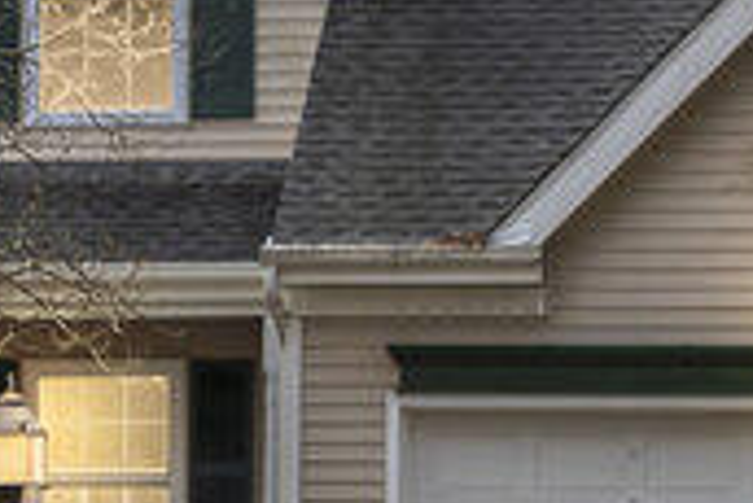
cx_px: 162
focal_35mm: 203
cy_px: 501
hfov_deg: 10.1
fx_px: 4250
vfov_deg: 6.8
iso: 200
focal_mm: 35
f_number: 8
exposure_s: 1/200
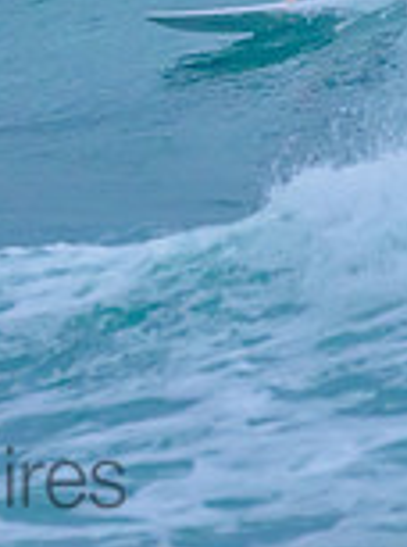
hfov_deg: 0.7
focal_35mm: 2239
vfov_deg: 0.9
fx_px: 35248
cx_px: -216
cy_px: -272
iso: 2200
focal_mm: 500
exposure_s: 1/2000
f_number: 5.6
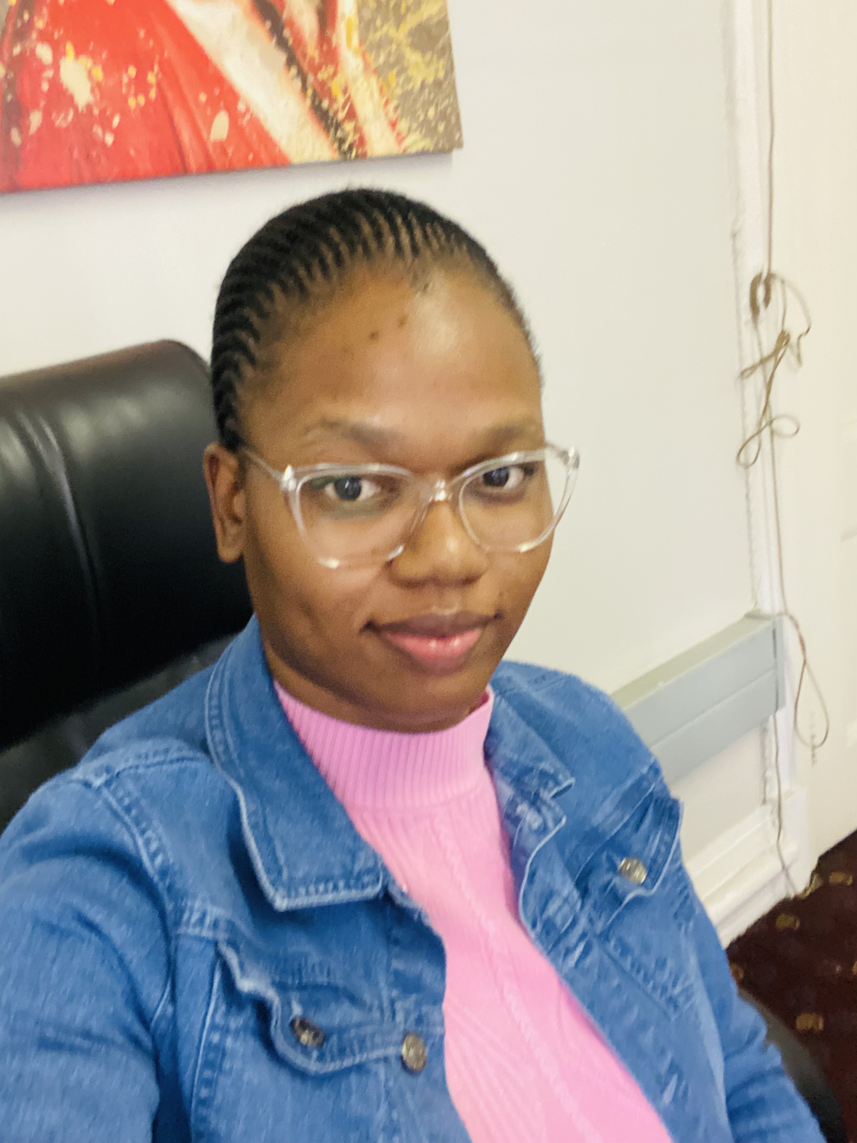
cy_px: 572
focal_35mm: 30
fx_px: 990
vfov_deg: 60.0
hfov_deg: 46.8
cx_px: 428
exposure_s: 1/25
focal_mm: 2.71
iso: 500
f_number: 2.2
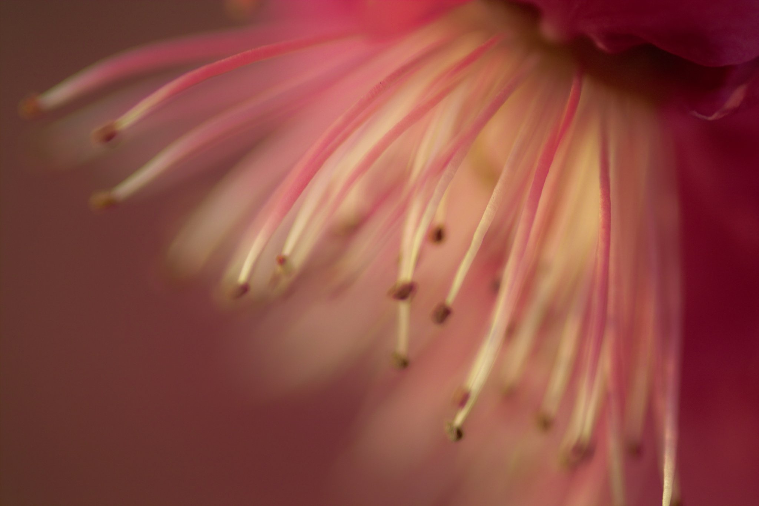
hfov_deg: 11.5
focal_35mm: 179
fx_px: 3773
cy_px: 253
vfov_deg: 7.7
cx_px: 380
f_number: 2.8
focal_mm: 105
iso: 100
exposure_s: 1/60
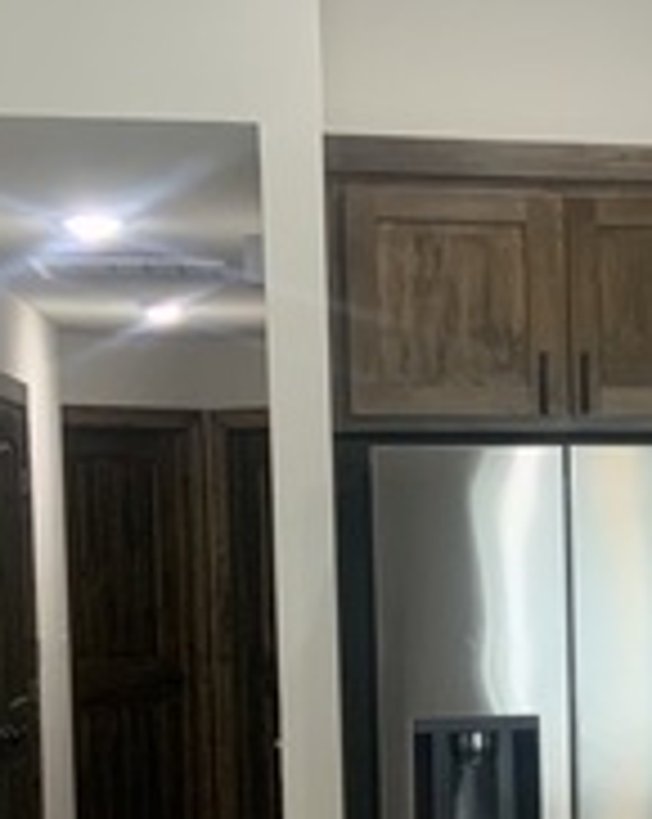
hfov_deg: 14.1
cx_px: 897
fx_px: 2515
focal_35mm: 104
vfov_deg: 18.3
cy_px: 688
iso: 125
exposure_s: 1/60
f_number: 1.8
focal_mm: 3
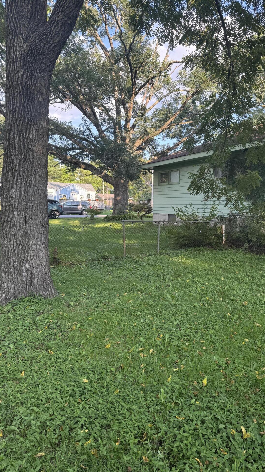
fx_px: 337
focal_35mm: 27
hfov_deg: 42.6
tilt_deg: -5.6
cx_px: 165
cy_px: 236
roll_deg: -1.3
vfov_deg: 69.9
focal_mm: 6.76
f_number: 1.78
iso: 80
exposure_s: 1/289
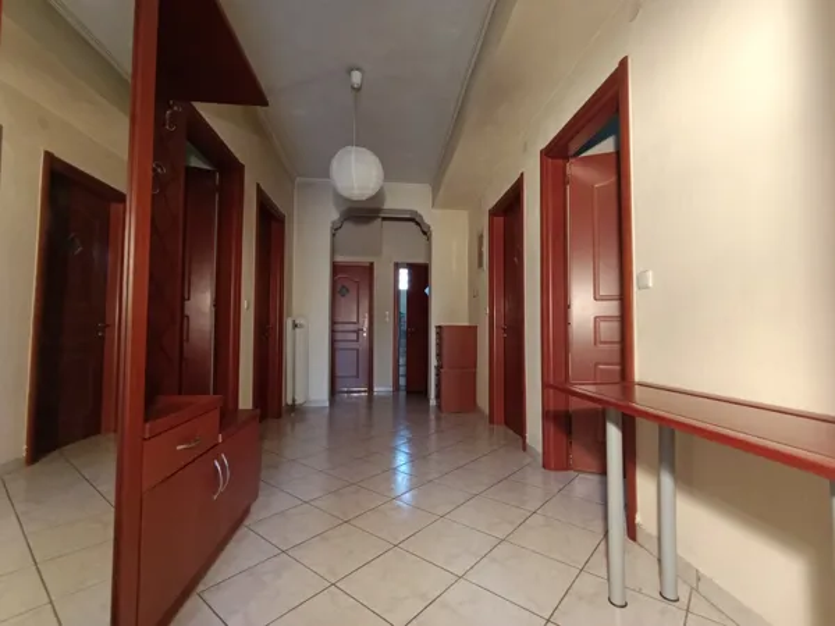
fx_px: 386
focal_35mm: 16
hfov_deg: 94.5
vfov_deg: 78.1
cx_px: 418
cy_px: 313
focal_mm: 1.65
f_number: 2.2
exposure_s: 1/100
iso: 320
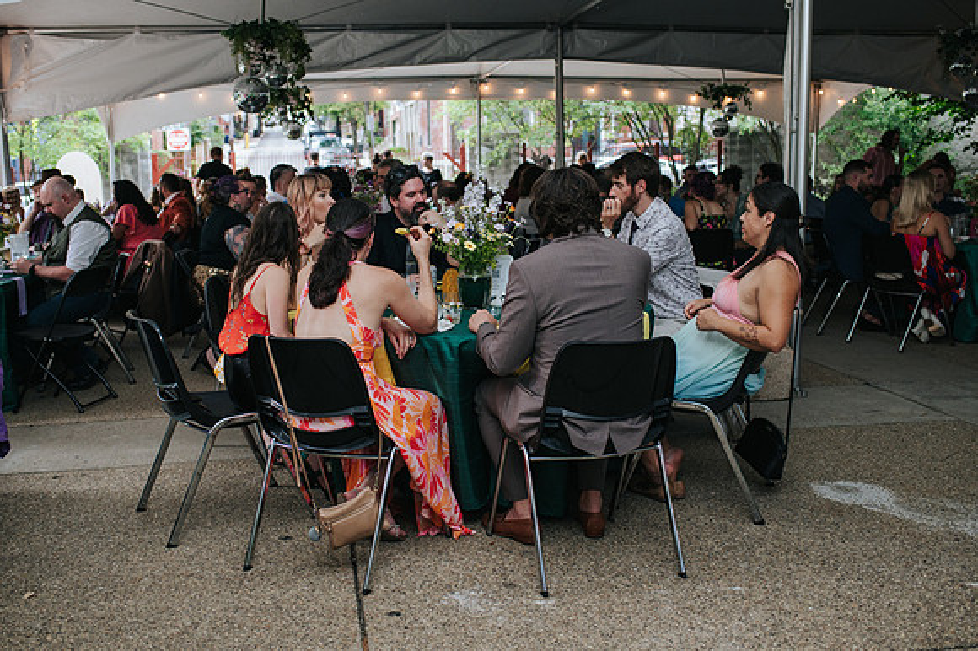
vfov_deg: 34.0
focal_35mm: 39
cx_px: 464
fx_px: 1063
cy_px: 324
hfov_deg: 49.4
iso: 1000
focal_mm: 35
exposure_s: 1/200
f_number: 3.2
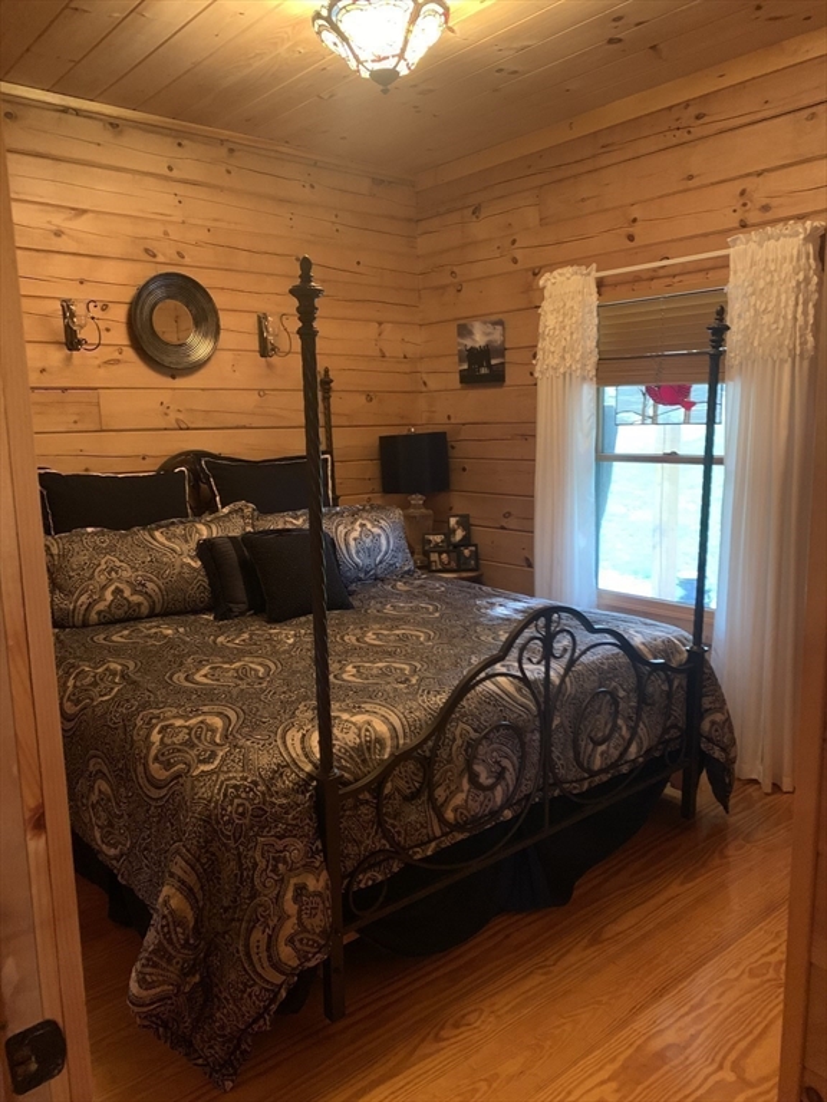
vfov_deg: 67.3
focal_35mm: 26
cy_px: 551
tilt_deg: -9.7
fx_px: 828
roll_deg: +1.3
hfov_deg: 53.1
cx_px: 414
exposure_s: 1/20
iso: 640
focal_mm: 4.25
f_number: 1.8
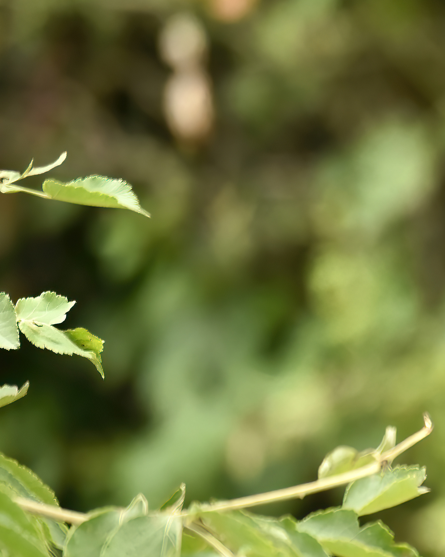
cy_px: 396
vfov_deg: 1.2
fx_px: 26686
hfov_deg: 1.0
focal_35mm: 1621
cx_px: 1072
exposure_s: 1/1000
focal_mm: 400
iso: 800
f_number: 5.6
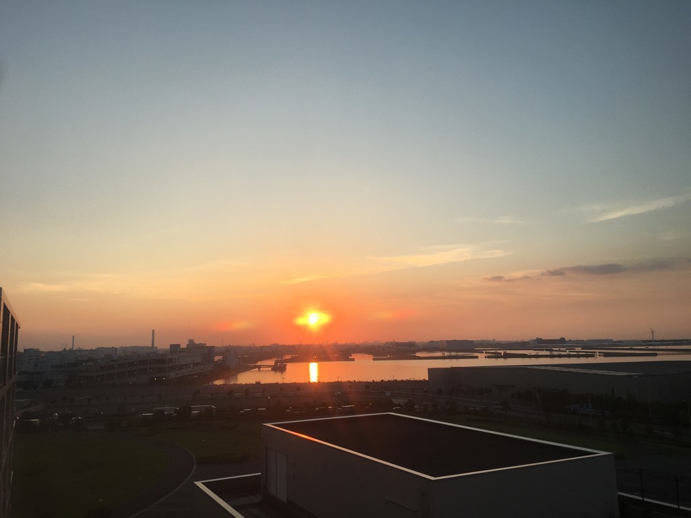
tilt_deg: +9.4
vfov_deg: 48.2
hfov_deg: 61.7
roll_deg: +0.8
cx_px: 346
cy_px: 259
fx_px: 579
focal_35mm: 29
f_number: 2.2
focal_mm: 4.15
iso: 25
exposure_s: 1/641
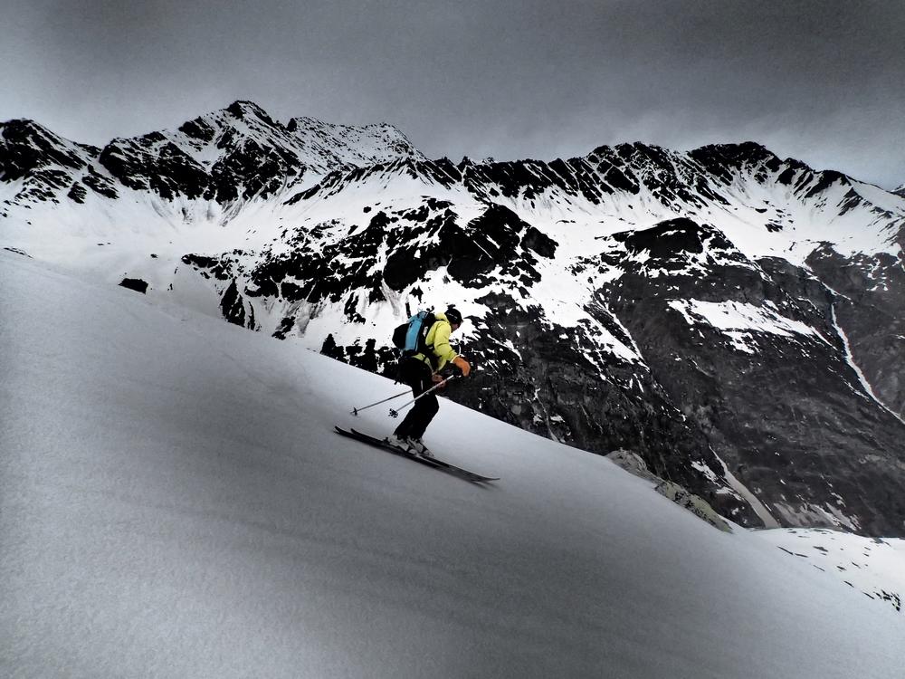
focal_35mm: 25
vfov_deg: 54.9
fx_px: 654
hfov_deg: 69.4
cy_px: 340
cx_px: 452
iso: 100
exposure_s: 1/800
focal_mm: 4.5
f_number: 8
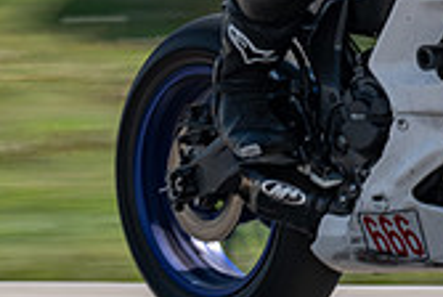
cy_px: -115
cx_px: 385
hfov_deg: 1.5
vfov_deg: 1.0
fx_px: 17382
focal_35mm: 1410
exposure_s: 1/160
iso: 180
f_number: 16
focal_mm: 350
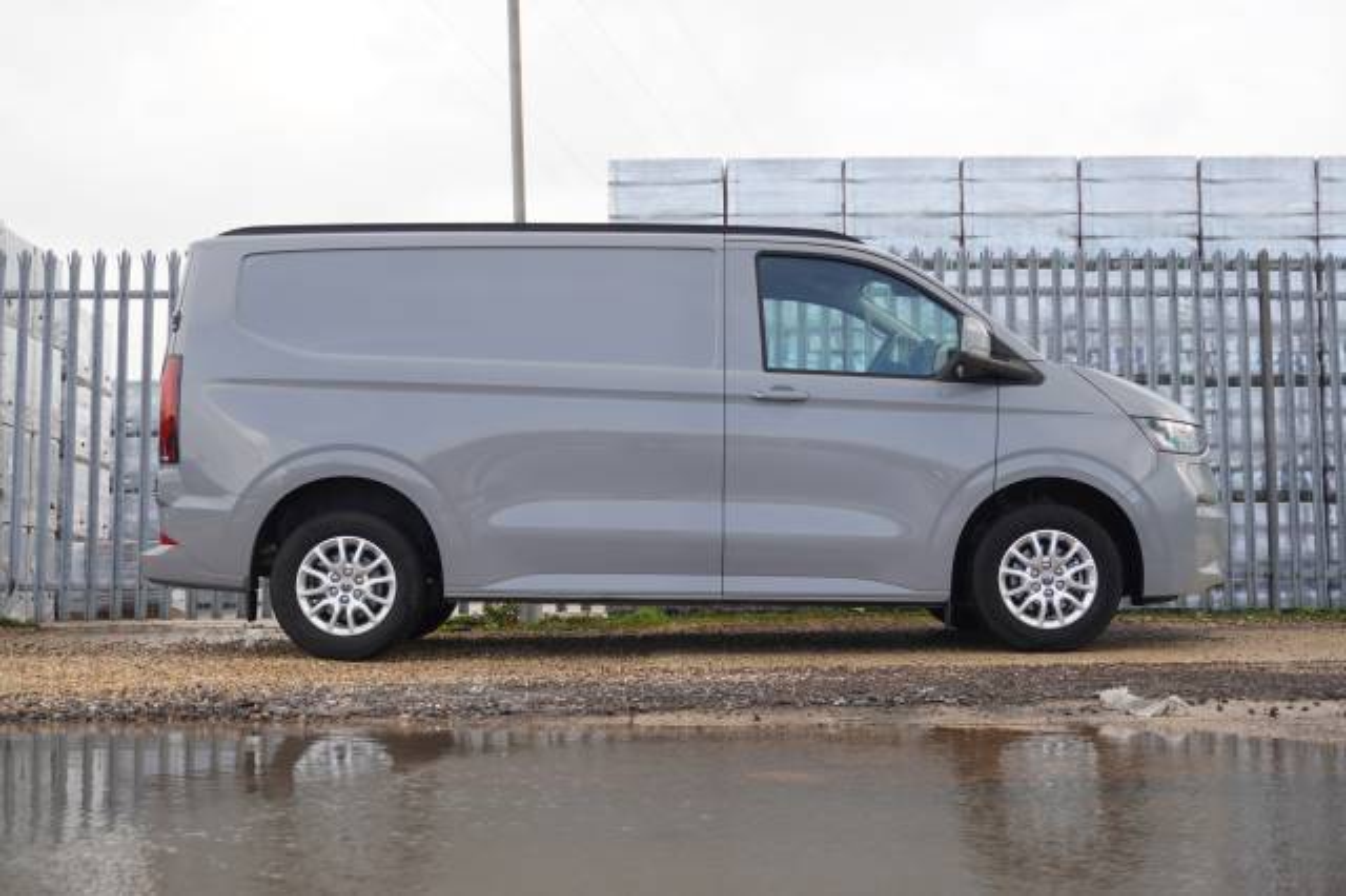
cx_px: 673
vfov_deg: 26.5
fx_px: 1906
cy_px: 448
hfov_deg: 38.9
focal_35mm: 51
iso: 100
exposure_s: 1/60
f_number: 5.6
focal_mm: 34
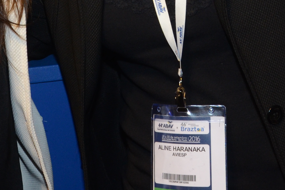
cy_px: -28
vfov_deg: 9.2
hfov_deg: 13.9
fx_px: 1171
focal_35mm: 148
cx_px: 126
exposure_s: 1/100
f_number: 6.3
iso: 800
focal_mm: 28
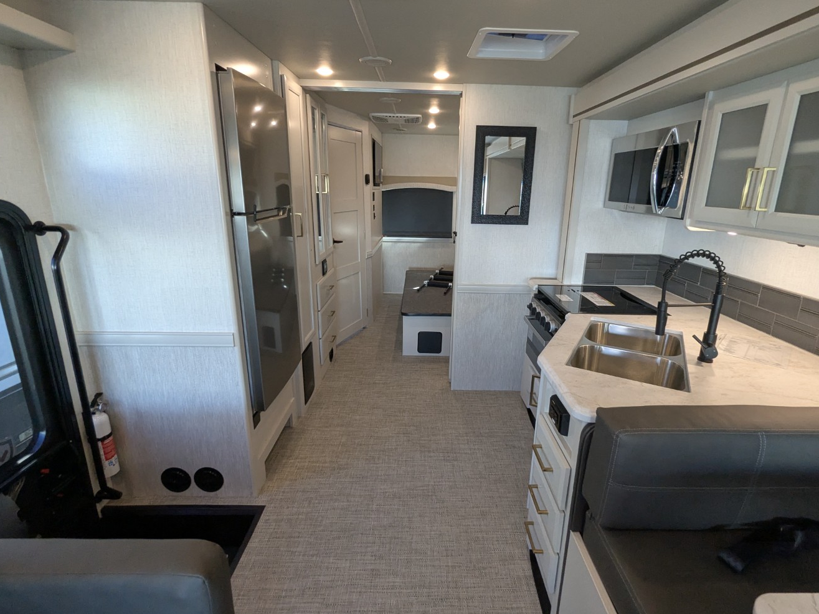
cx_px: 428
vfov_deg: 74.7
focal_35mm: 17
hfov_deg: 91.0
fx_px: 402
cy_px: 297
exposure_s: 1/124
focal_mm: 2.35
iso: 333
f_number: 2.2
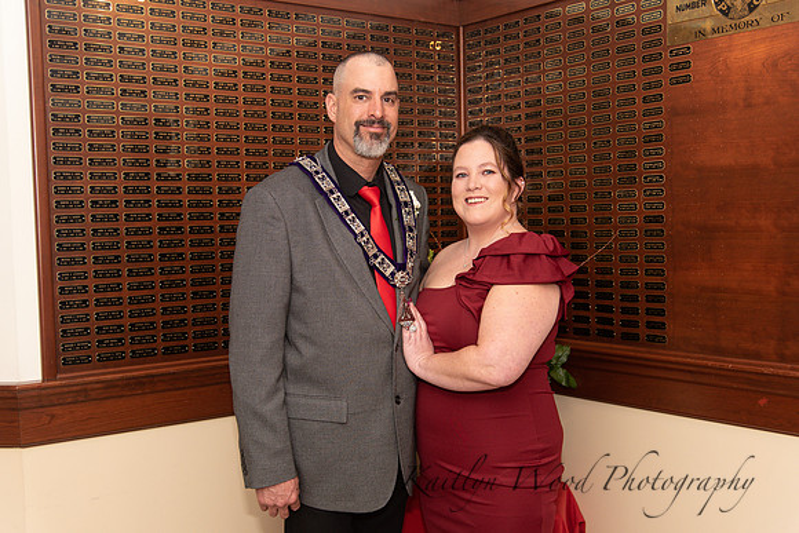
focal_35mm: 40
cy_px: 266
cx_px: 400
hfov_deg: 48.4
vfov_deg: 33.4
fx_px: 888
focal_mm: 40
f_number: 4
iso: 800
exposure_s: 1/200
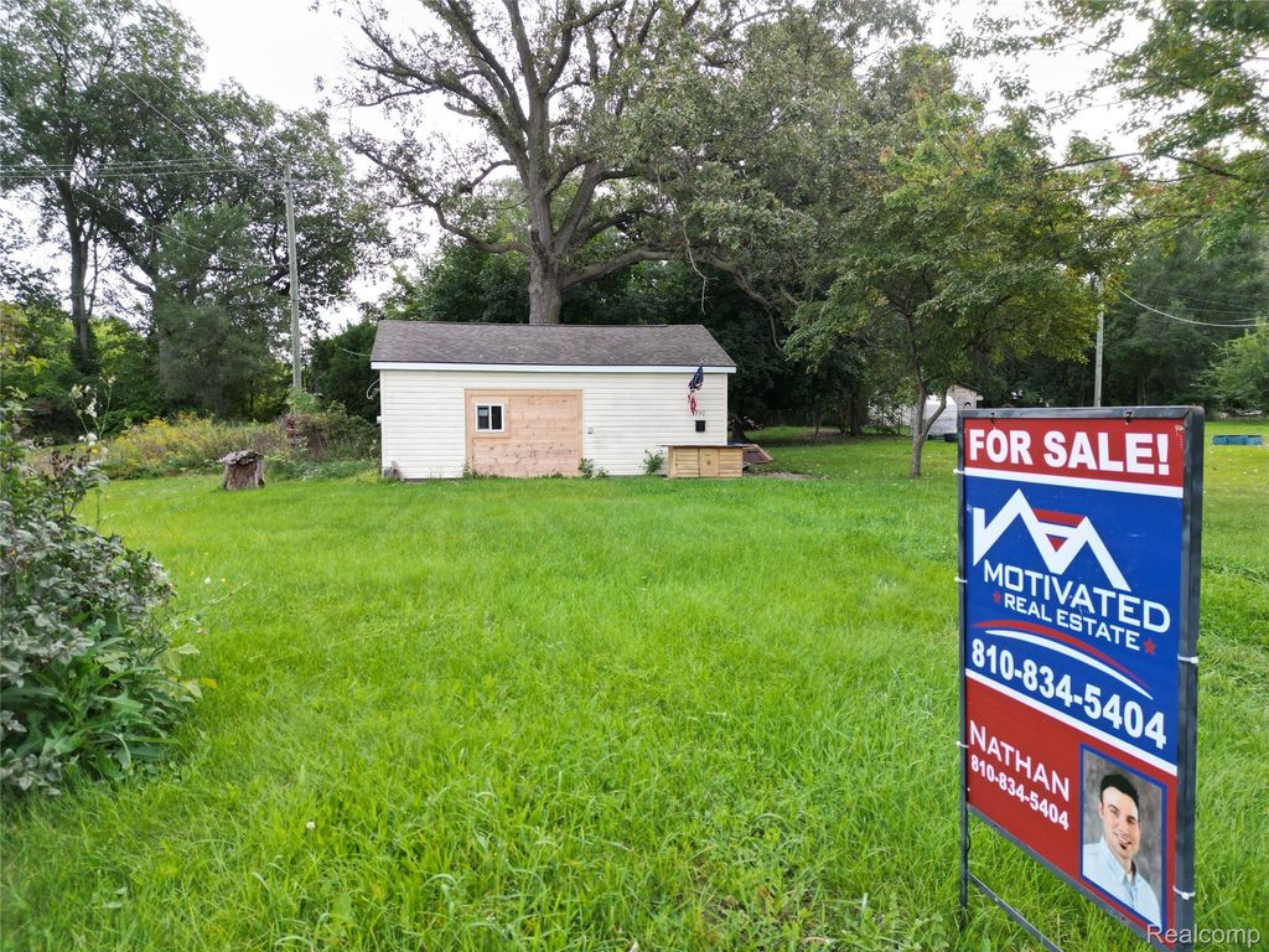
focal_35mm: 24
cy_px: 476
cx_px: 634
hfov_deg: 71.6
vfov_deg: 56.8
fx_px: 880
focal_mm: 6.72
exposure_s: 1/800
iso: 140
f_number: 1.7
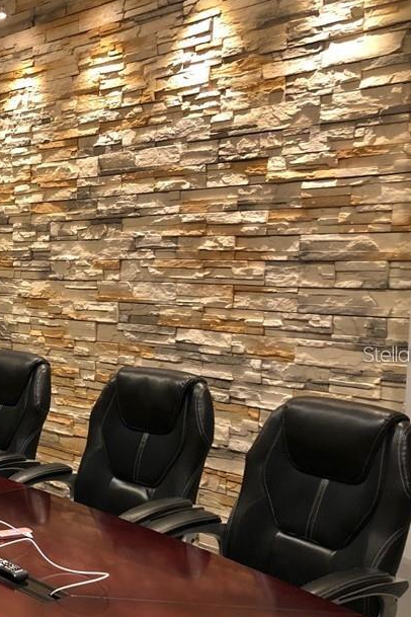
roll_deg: +0.5
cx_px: -60
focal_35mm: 49
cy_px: 354
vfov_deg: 40.3
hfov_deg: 25.2
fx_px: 839
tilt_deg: -4.8
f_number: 1.8
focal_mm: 4
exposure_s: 1/15
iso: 64
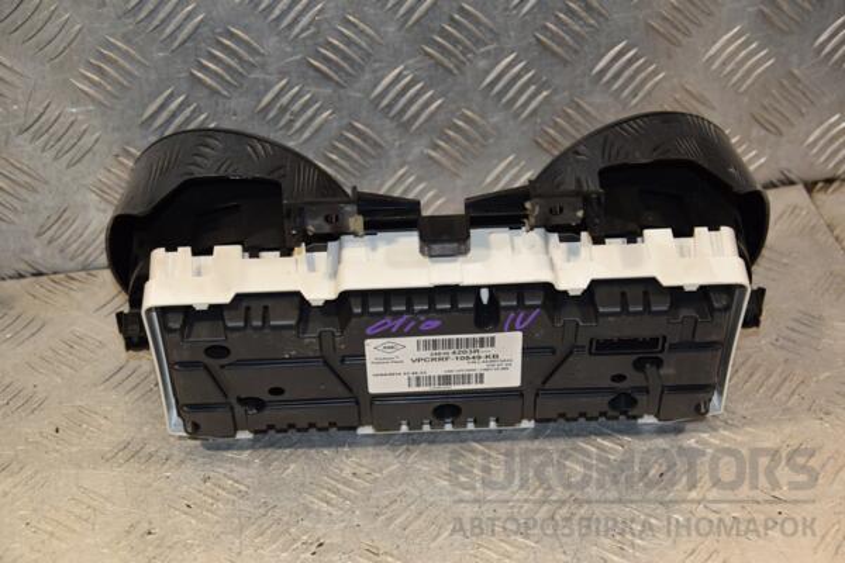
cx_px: 422
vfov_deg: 15.7
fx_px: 2042
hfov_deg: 23.4
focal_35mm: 87
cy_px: 282
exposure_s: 1/200
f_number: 5.6
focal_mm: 58
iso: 800
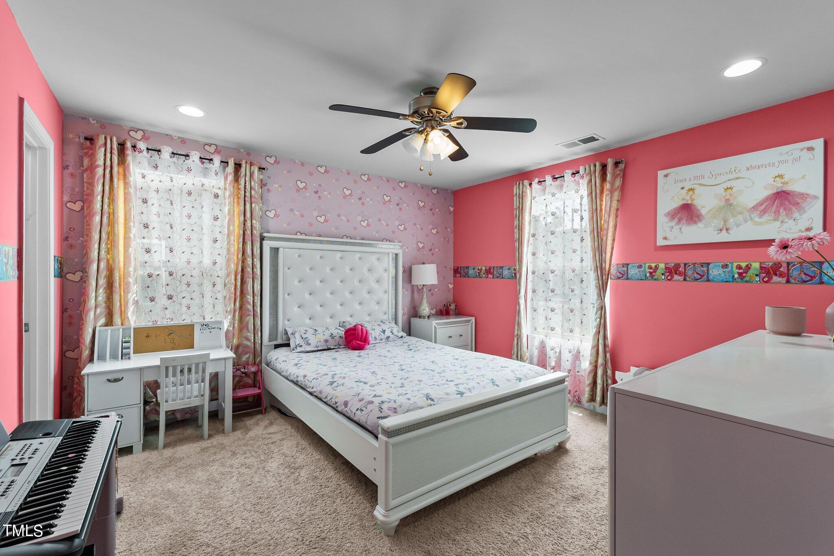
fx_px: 347
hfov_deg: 100.4
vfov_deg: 77.3
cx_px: 417
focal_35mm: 15
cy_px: 278
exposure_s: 1/30
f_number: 7.1
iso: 500
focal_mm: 10
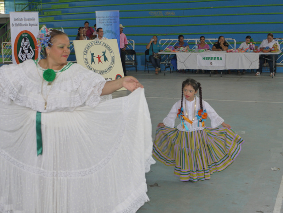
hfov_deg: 36.8
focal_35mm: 52
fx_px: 425
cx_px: 142
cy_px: 106
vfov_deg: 28.0
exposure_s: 1/30
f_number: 5
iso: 250
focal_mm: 26
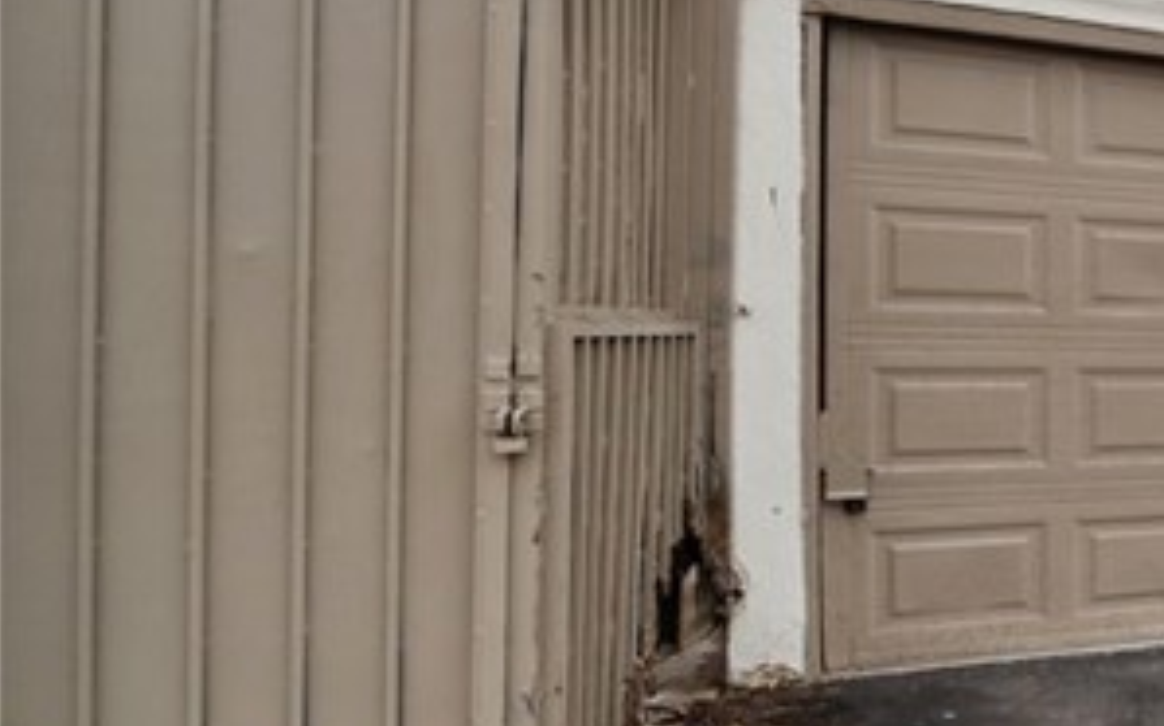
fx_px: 1332
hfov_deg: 24.3
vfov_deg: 30.5
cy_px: 365
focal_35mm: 42
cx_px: 1996
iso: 200
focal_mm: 12
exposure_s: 1/320
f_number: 8
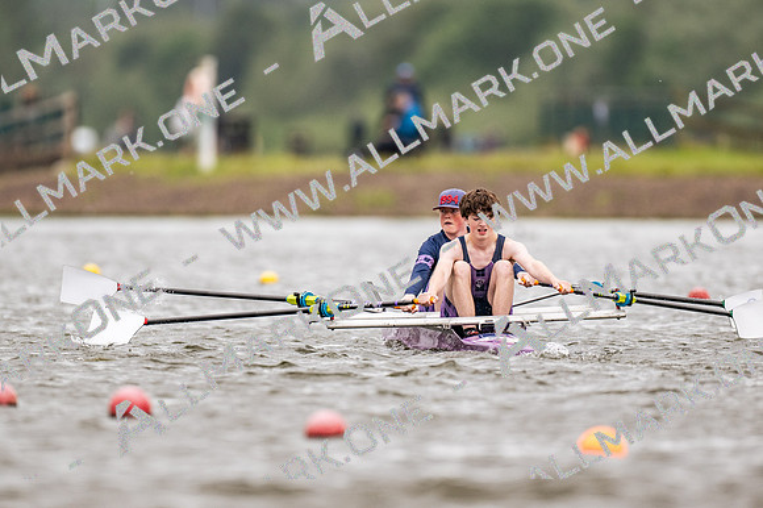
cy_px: 254
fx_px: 19063
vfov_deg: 1.5
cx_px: 382
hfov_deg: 2.3
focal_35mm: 900
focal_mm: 600
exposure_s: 1/2500
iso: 400
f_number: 4
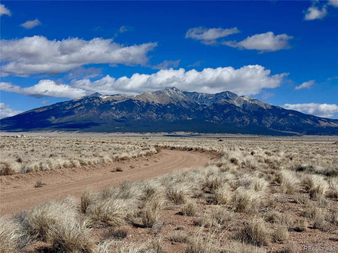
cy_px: 126
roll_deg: -1.4
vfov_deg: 30.3
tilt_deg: +1.2
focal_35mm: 48
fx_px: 469
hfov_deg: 39.7
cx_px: 169
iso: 64
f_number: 1.78
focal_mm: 6.76
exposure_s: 1/10526
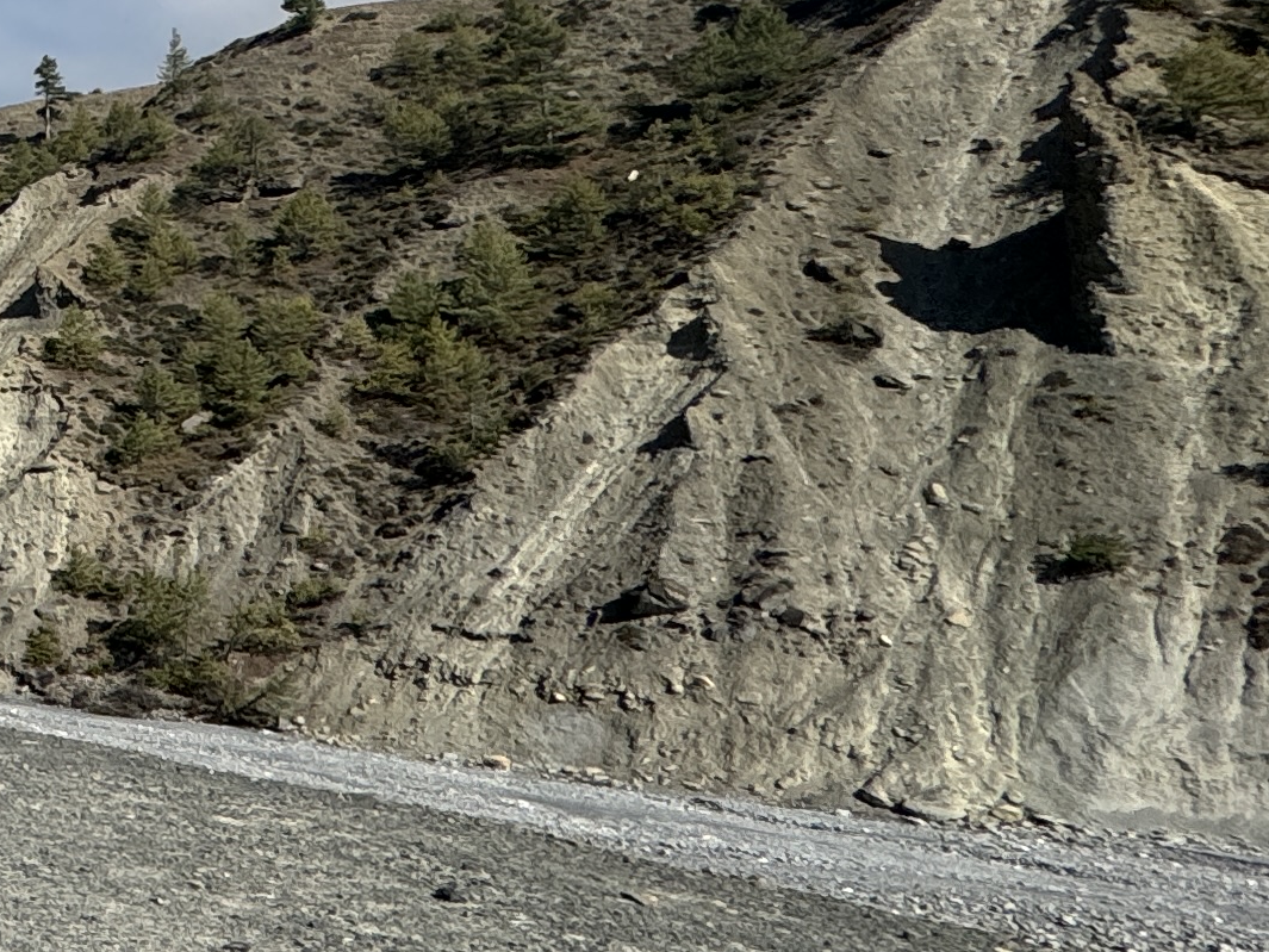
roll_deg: -0.7
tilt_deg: +4.7
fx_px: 1943
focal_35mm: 53
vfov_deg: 27.0
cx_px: -1076
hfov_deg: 21.4
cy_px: 199
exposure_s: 1/3906
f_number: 2.2
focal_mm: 2.22
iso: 50
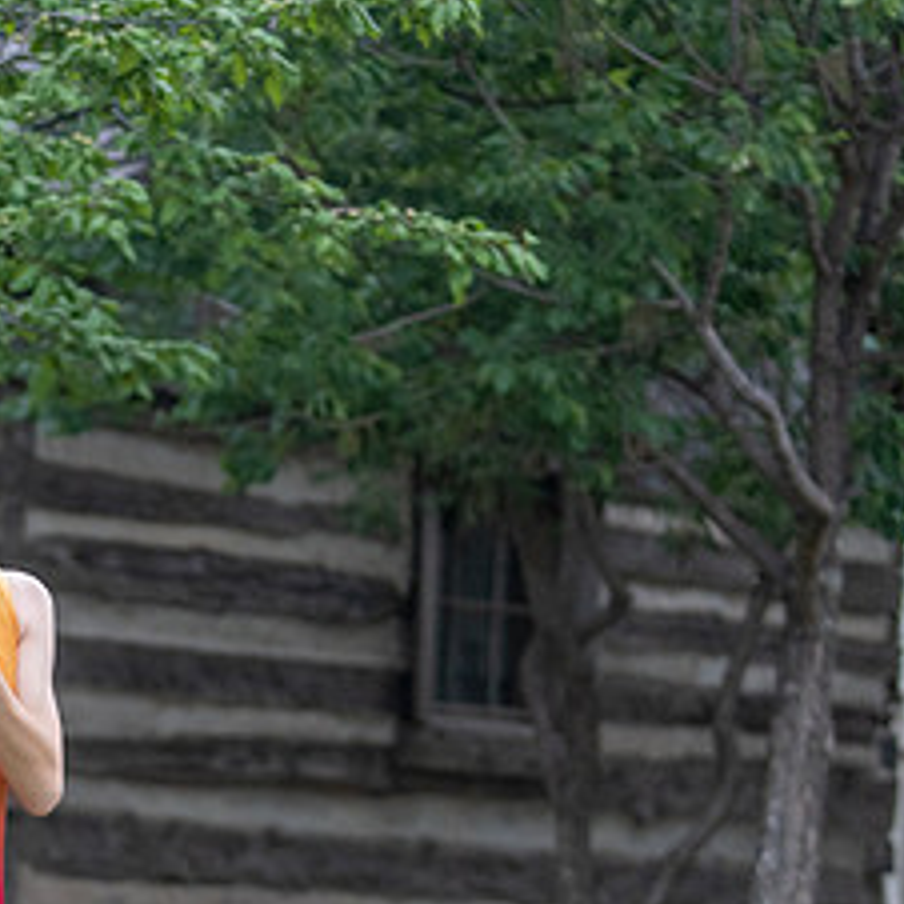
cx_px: -148
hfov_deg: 8.5
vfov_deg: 8.6
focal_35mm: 203
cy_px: 752
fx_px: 5998
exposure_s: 1/320
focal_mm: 70
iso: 1250
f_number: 2.8
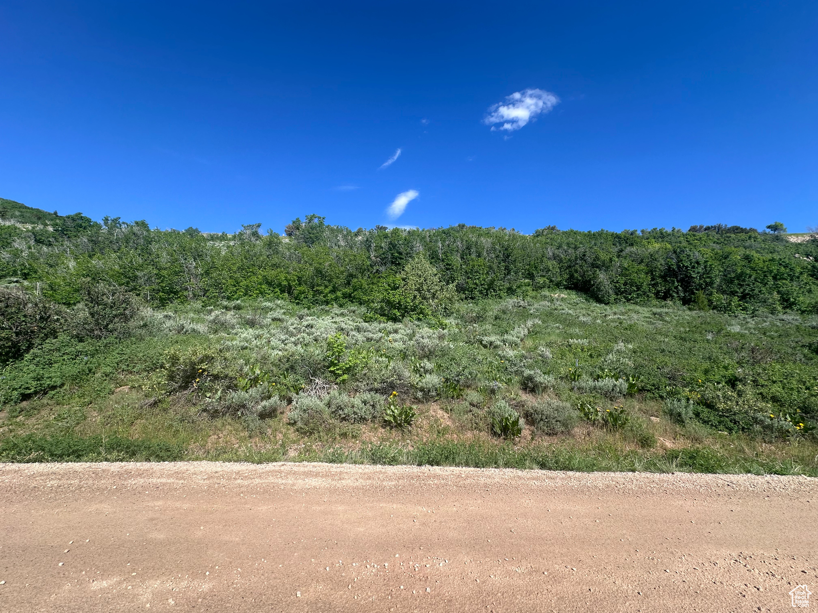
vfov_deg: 85.7
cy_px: 306
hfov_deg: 102.1
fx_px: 331
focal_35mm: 14
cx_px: 409
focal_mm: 2.22
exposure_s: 1/1350
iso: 40
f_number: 2.2
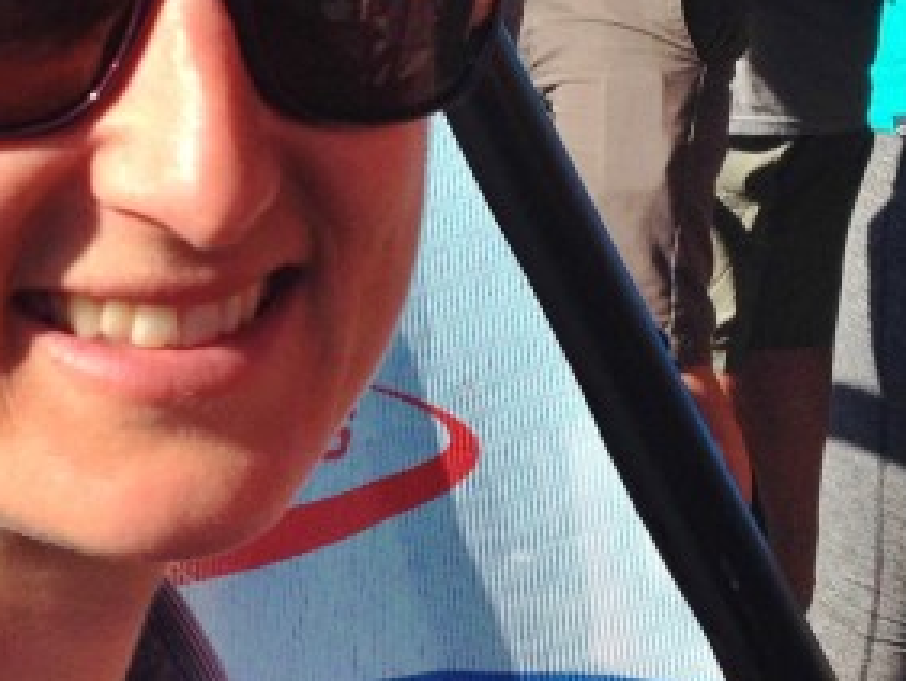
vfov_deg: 11.7
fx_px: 3327
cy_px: 296
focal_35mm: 127
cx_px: 177
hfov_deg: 15.4
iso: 50
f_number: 2.4
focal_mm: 4.28
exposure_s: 1/1104
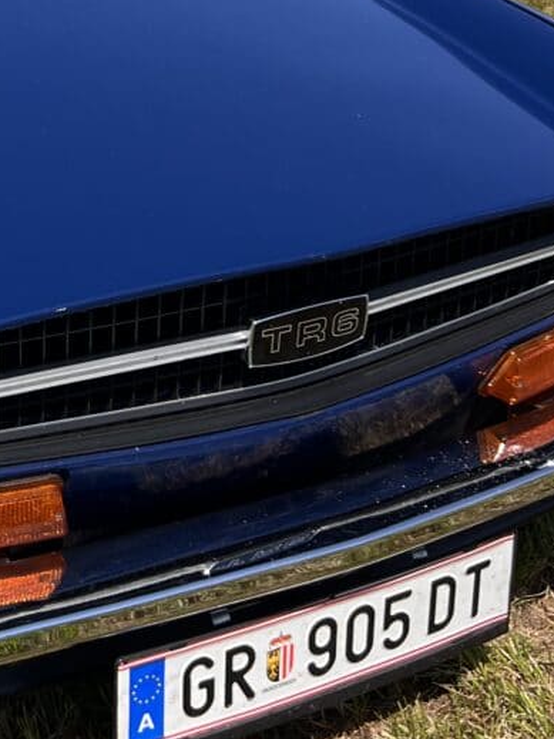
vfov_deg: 24.0
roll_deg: +1.9
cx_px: -28
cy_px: -34
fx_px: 1644
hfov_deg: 18.5
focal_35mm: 77
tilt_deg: -12.0
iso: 50
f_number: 1.5
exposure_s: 1/3257
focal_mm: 5.7
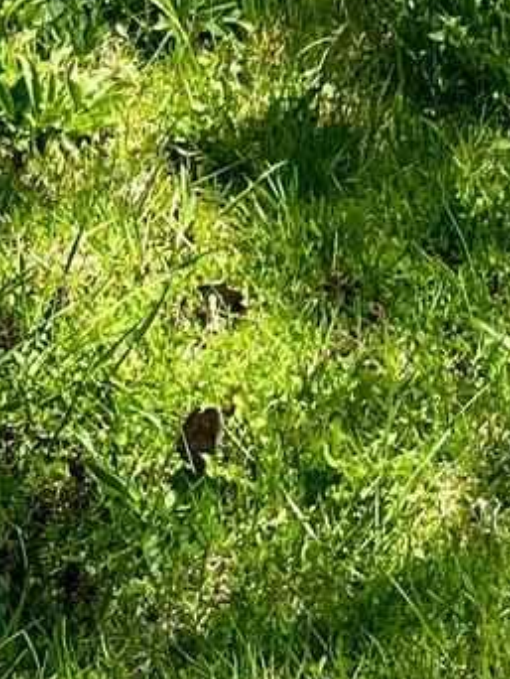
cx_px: 649
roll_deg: +1.1
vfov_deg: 9.6
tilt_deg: -7.4
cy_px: -1112
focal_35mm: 175
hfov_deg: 8.4
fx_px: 3433
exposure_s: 1/1140
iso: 50
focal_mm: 5.1
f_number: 1.6
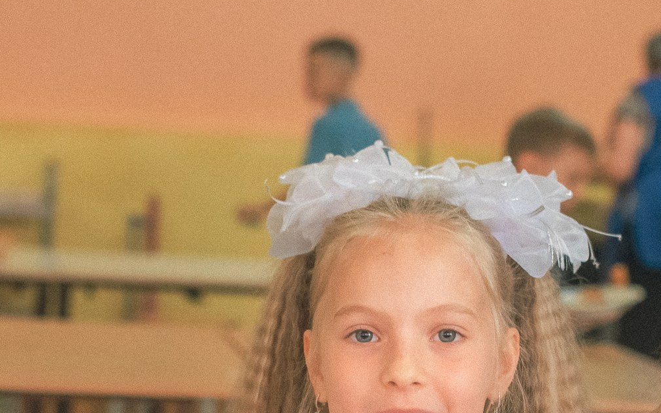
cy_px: 425
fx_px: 1963
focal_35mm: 109
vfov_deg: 11.9
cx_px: 386
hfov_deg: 19.1
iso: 1250
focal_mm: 35
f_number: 2.5
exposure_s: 1/400
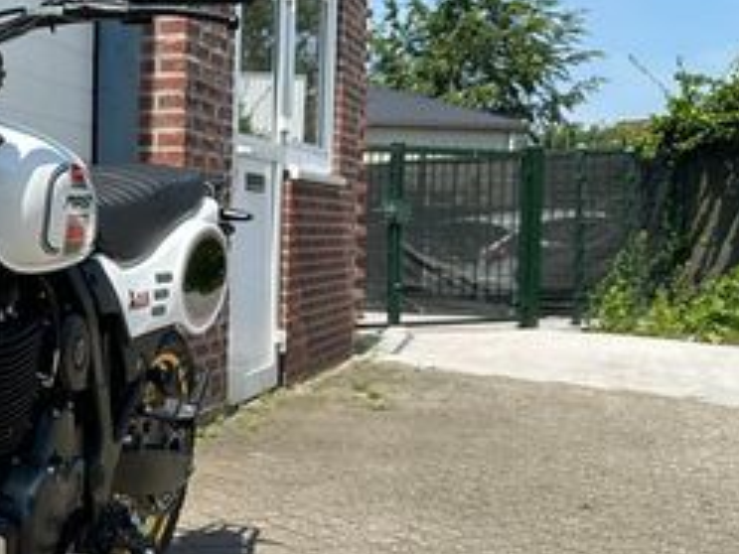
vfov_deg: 23.6
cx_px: -63
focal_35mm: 62
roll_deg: +0.2
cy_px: 325
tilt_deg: -4.2
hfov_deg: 28.5
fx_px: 1324
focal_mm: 6.86
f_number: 1.78
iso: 80
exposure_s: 1/3155
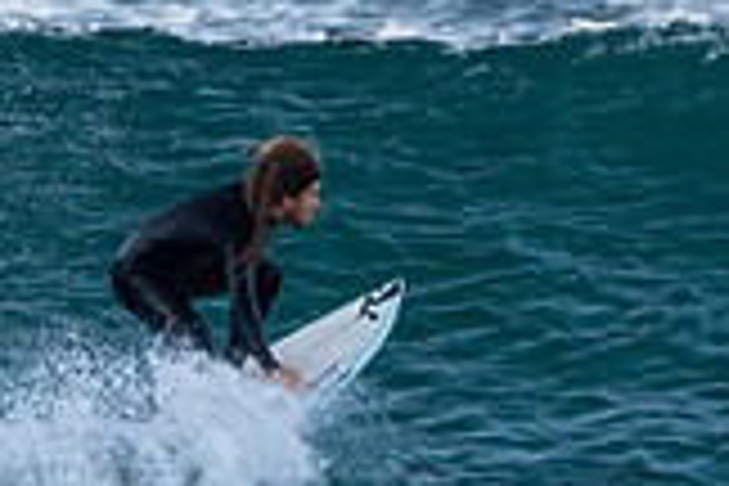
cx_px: 580
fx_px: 54327
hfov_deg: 0.8
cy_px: 497
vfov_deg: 0.5
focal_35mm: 2683
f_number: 5.6
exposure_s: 1/1250
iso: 2200
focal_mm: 500
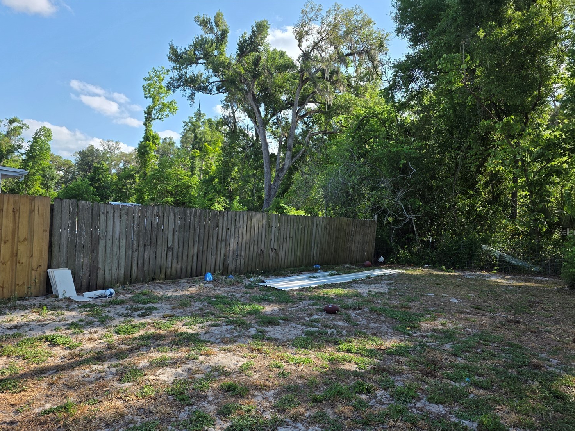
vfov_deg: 54.8
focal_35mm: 25
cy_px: 232
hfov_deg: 69.4
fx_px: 415
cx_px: 280
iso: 80
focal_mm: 6.3
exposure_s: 1/2456
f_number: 1.7
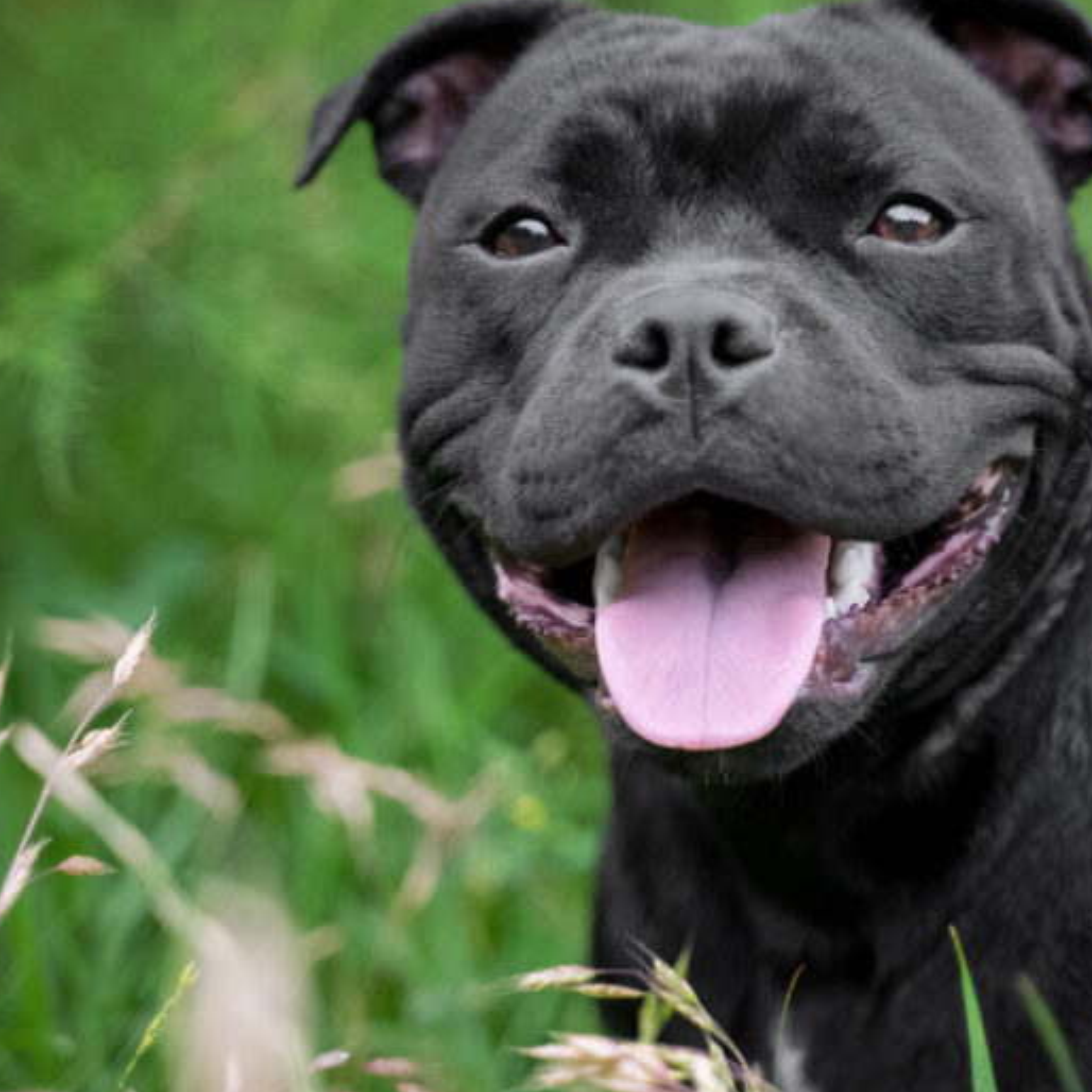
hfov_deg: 13.7
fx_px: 4533
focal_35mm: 127
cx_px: 850
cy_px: 444
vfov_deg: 13.7
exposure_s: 1/400
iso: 400
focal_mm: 75
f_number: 2.8
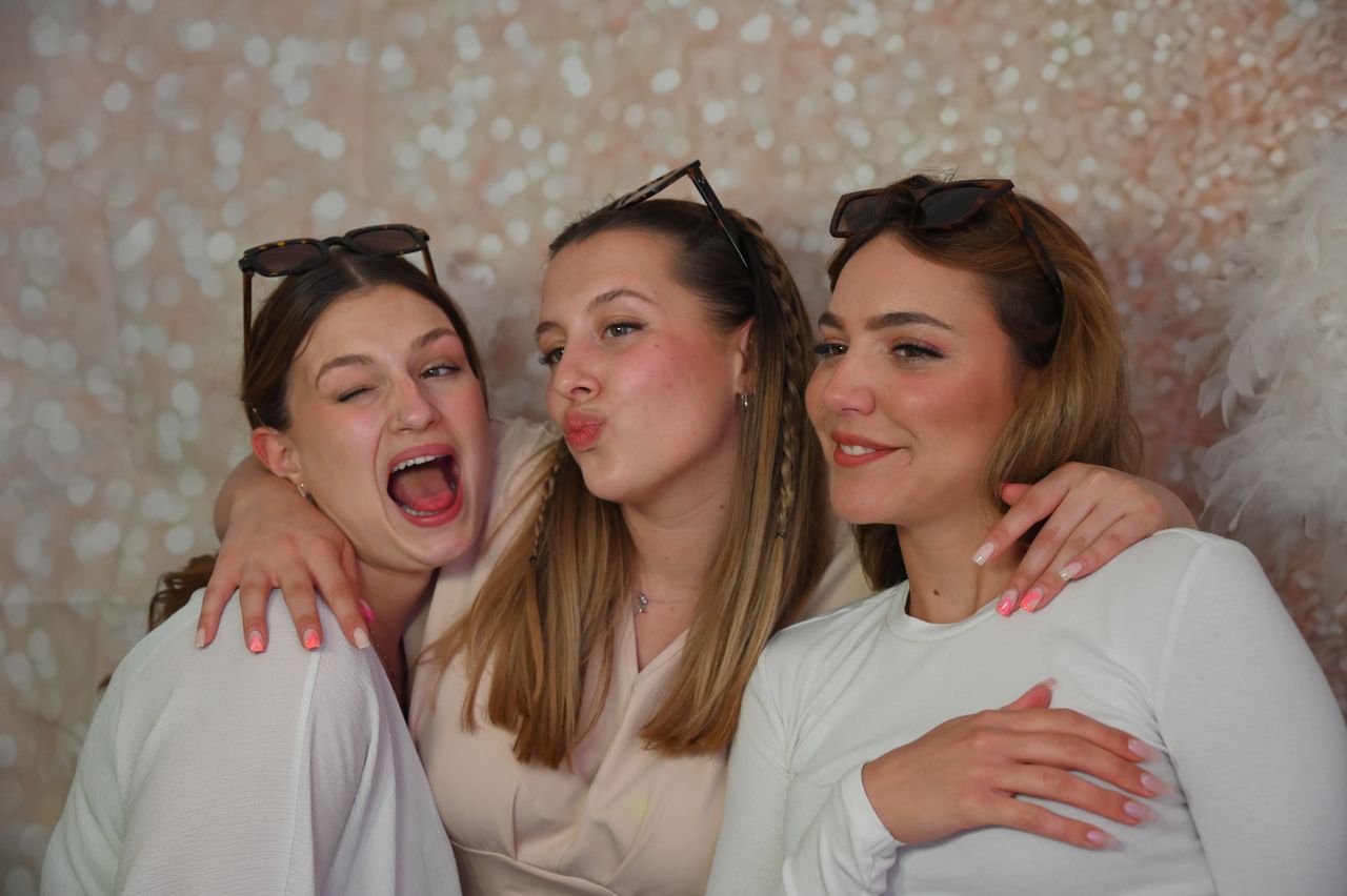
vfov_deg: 27.0
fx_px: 1870
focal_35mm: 50
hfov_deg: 39.6
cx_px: 674
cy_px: 448
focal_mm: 50
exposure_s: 1/125
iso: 2200
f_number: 4
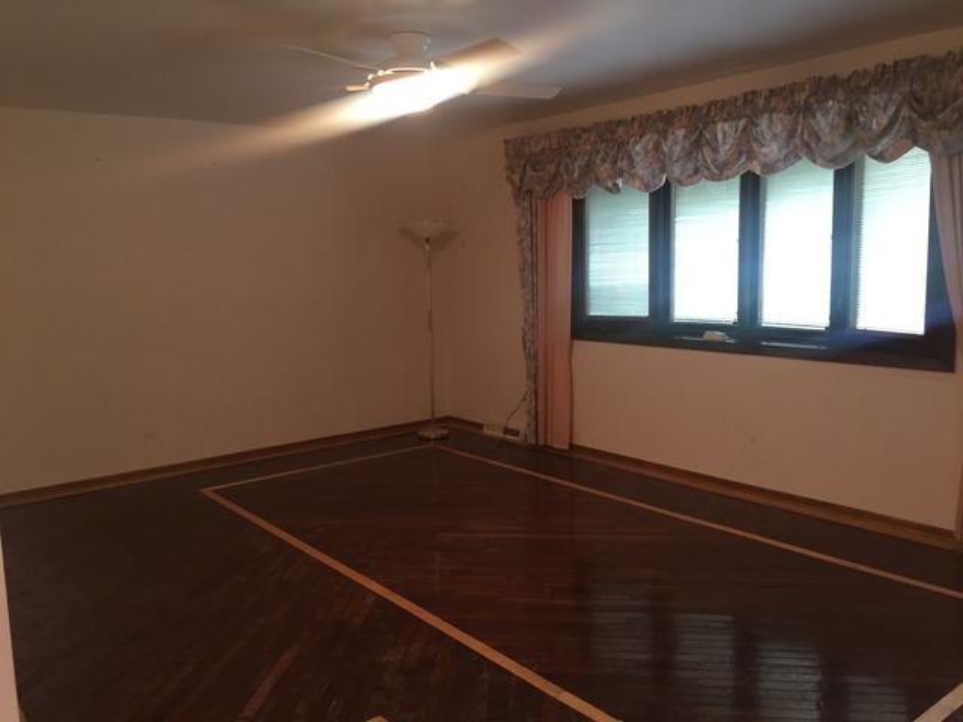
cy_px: 361
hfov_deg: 61.7
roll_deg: +1.6
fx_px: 807
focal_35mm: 29
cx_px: 482
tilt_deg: -7.0
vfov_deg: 48.2
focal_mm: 4.15
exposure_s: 1/30
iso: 125
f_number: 2.2
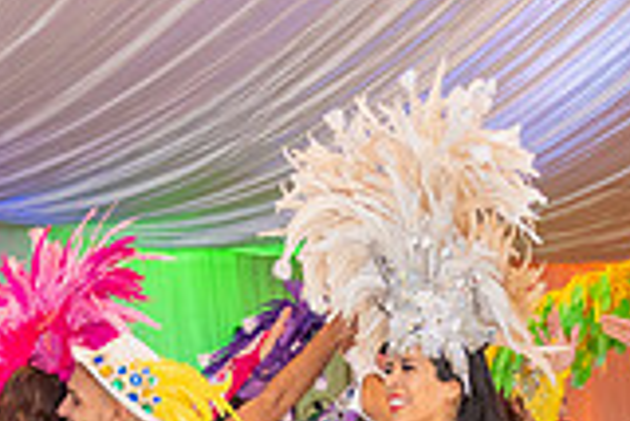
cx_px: 378
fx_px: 2224
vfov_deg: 10.5
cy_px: 608
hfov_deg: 16.1
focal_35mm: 127
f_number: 2.8
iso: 1000
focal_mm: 35
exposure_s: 1/160
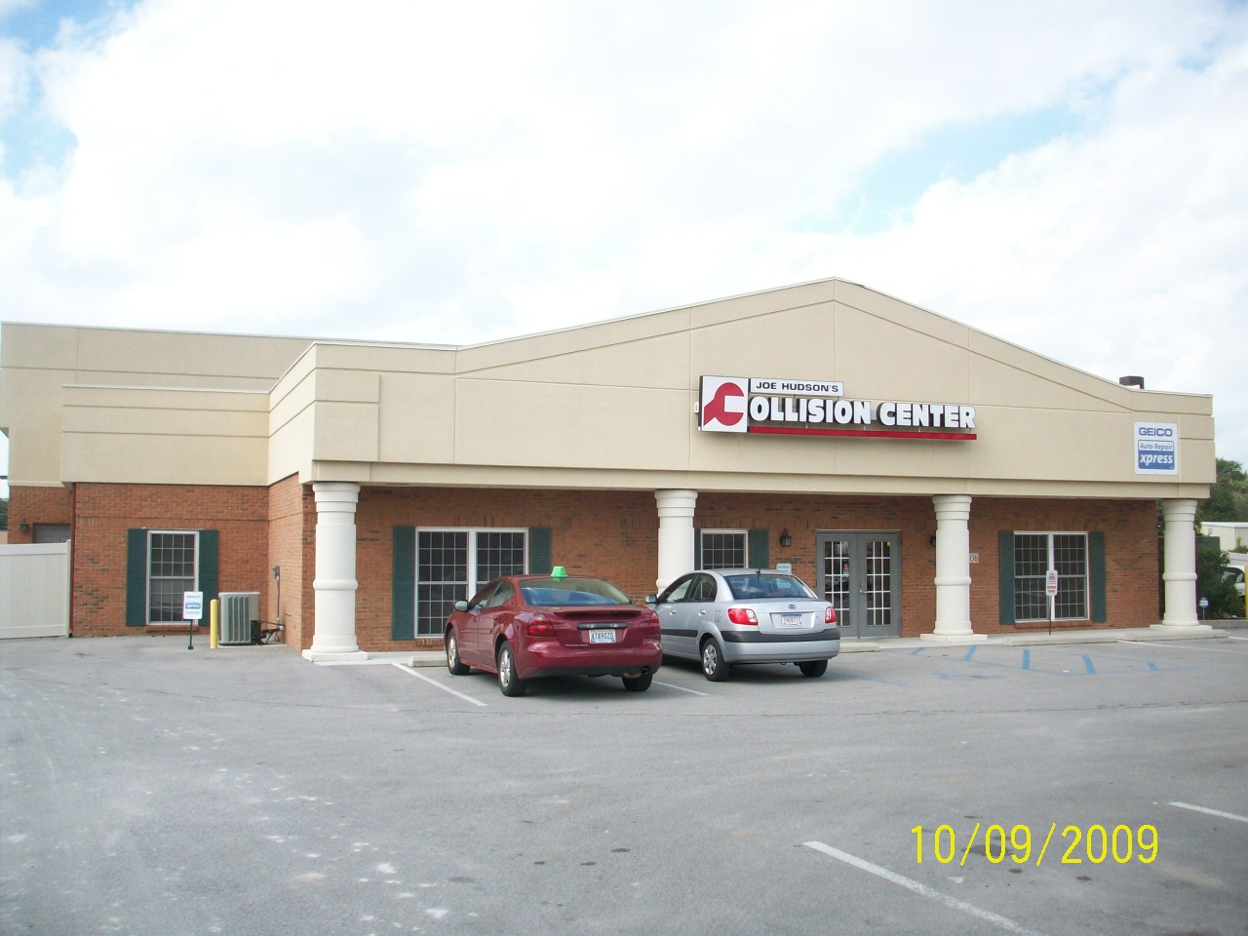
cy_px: 468
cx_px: 624
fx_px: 1334
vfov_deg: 38.7
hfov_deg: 50.1
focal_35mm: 37
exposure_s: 1/635
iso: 80
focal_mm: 6.2
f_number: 2.8
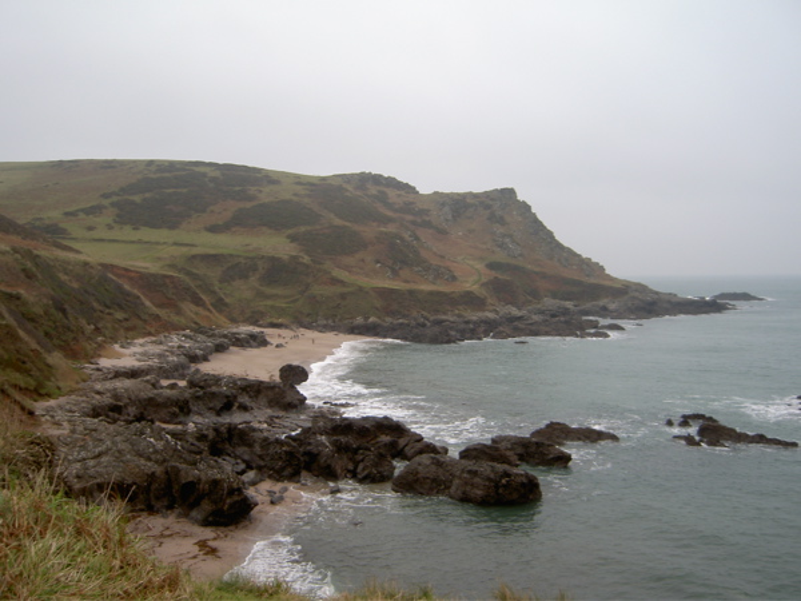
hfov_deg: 54.0
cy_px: 300
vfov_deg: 41.8
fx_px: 787
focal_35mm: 34
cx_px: 400
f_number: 2.8
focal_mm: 5.6
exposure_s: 1/60
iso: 50
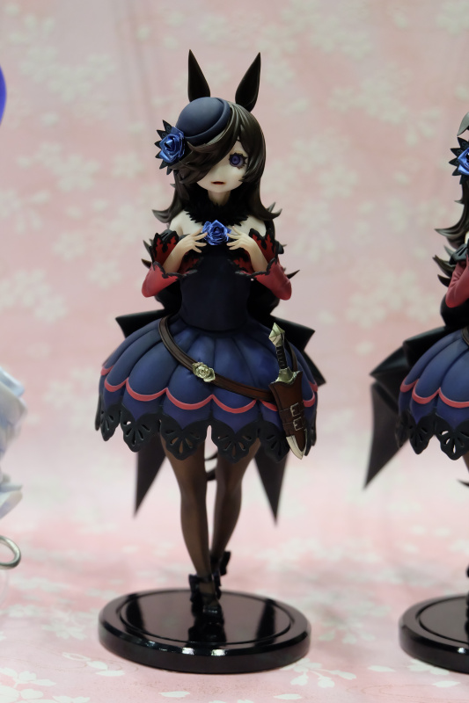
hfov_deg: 21.6
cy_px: 352
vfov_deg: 31.9
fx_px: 1232
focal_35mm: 63
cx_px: 234
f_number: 5.6
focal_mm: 41.8
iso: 3200
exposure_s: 1/56
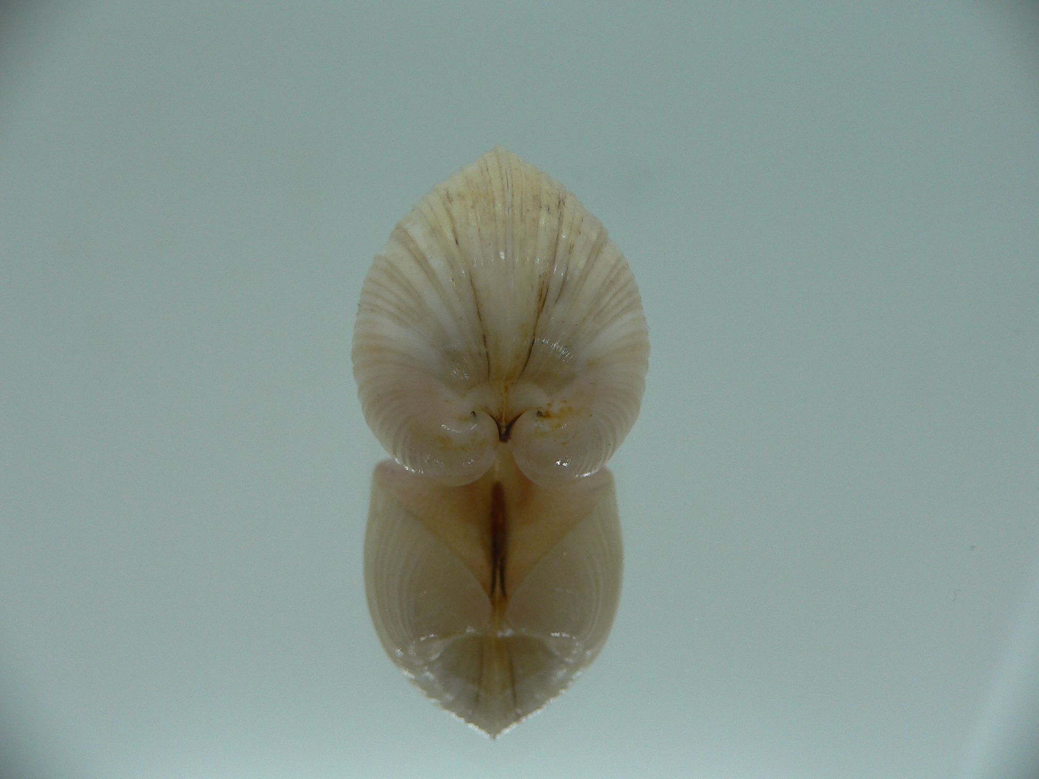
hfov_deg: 52.6
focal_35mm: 35
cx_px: 520
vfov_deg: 40.7
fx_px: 1051
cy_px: 390
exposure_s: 1/60
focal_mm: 4.6
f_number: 2.8
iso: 80
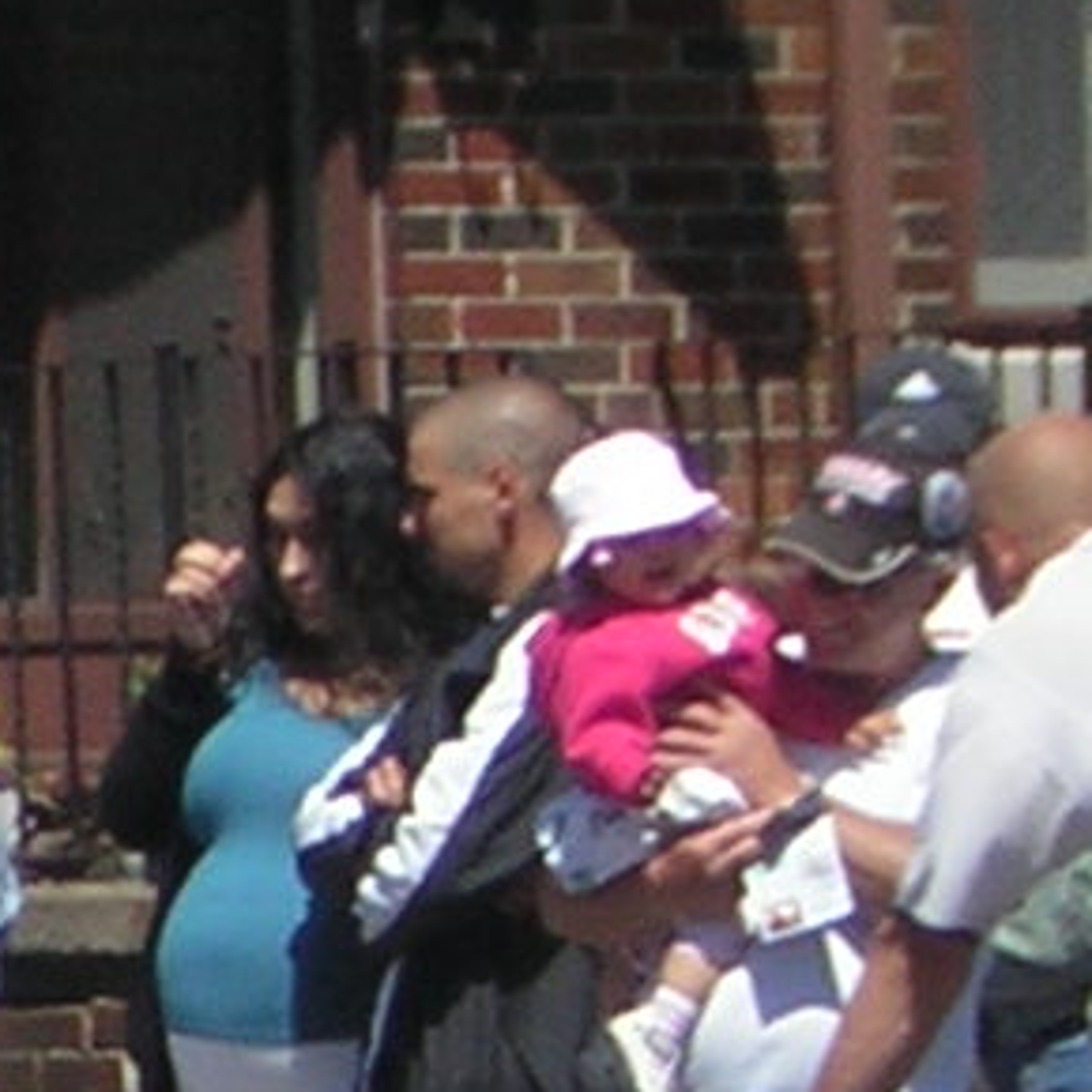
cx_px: -1679
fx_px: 18809
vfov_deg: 3.3
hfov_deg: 3.3
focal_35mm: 527
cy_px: 1310
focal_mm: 14.1
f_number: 4.7
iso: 50
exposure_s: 1/453
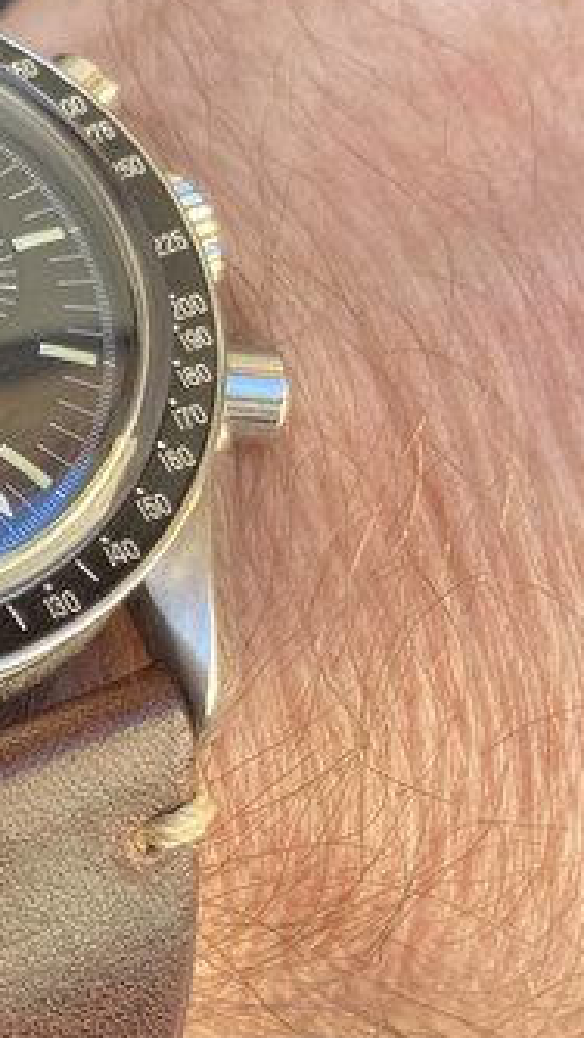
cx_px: -317
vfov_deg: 28.9
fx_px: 2009
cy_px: 404
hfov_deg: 15.2
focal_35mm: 73
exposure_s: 1/121
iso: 40
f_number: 1.8
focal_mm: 3.99
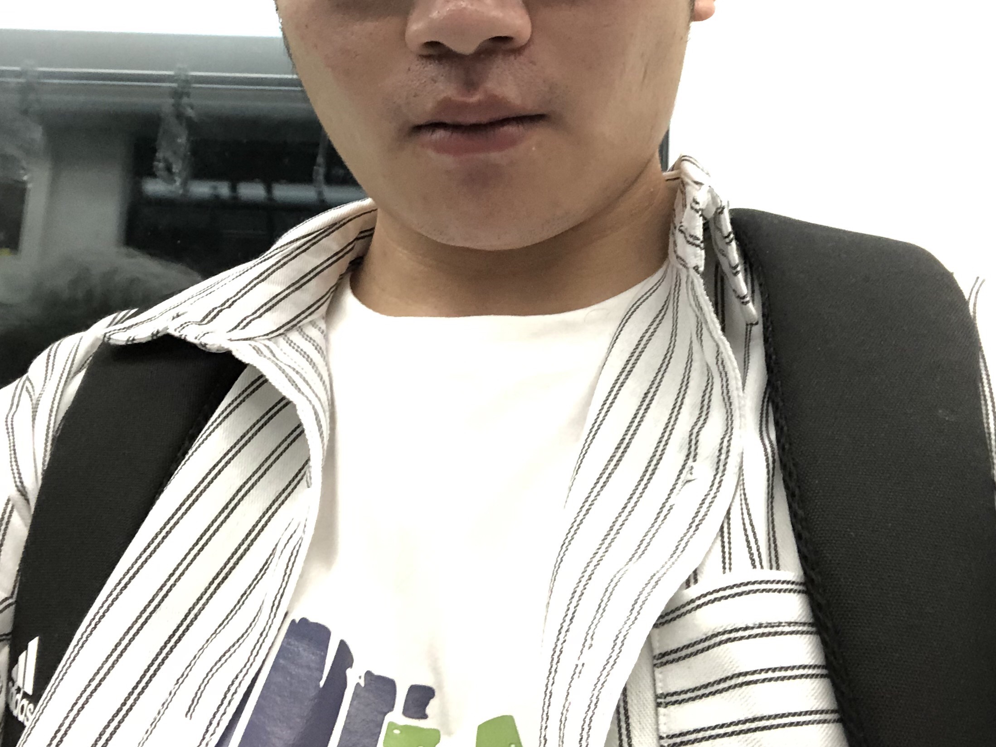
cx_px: 490
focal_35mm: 45
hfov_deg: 42.1
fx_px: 1295
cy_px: 147
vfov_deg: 31.3
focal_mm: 2.87
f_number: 2.2
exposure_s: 1/54
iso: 250
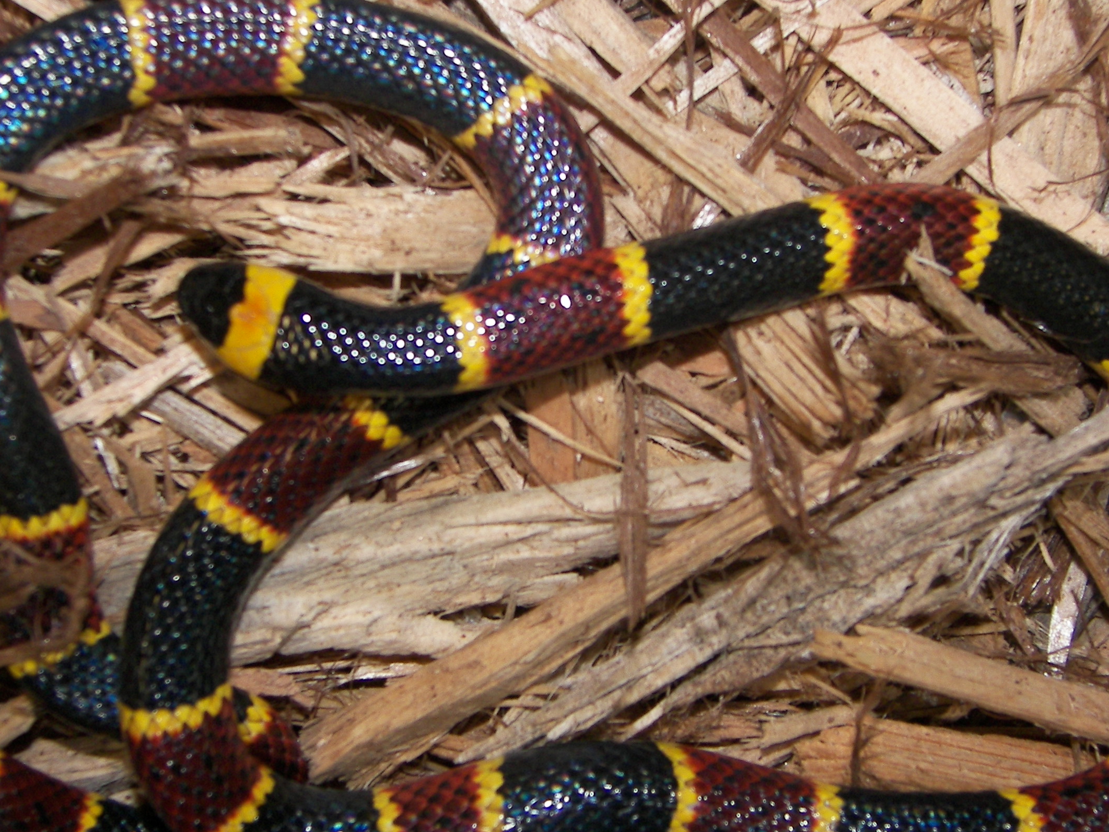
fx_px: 3011
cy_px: 376
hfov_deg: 20.9
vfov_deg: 15.7
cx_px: 565
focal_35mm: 94
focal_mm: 12.7
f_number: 2.8
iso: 100
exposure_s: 1/40
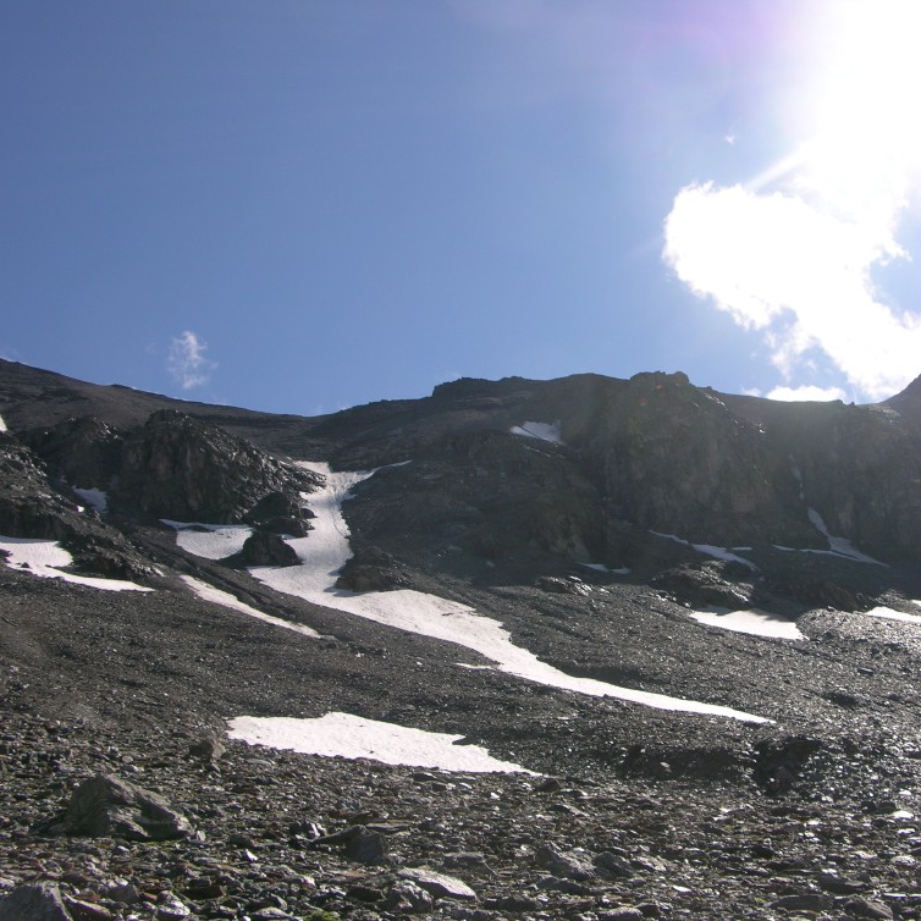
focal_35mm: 42
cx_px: 572
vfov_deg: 40.0
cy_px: 463
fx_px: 1264
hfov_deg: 39.8
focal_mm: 8.9
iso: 50
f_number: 5
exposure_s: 1/379
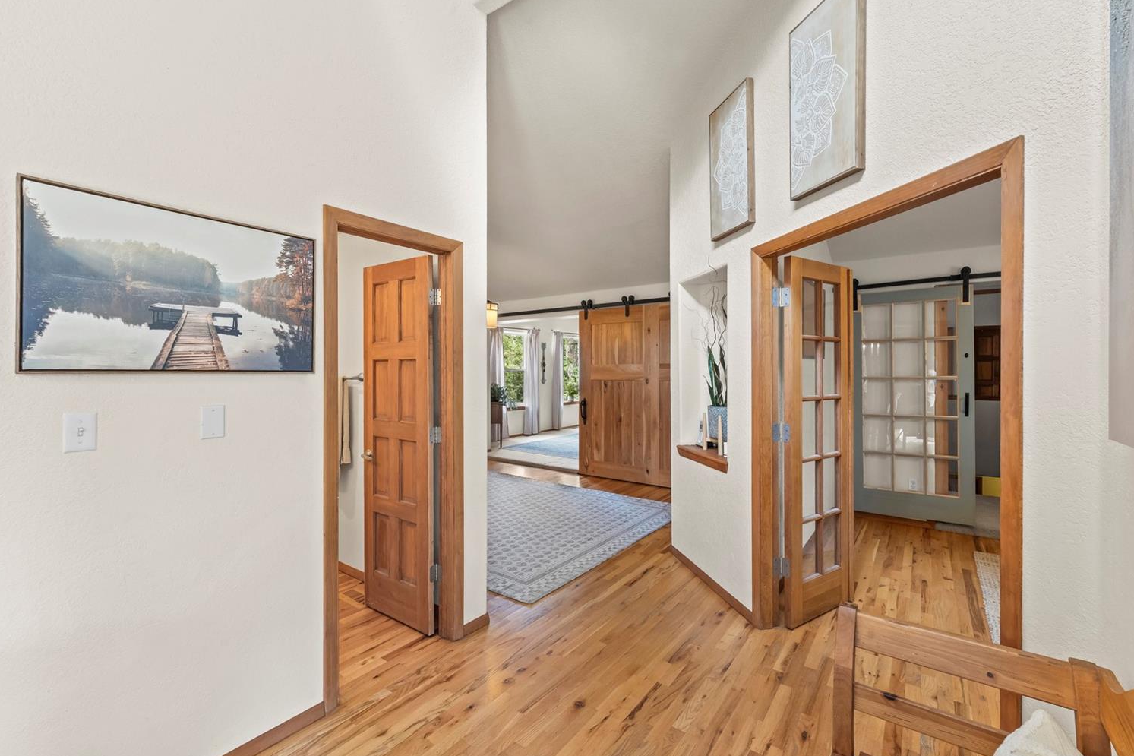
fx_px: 472
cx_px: 576
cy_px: 376
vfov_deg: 77.3
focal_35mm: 15
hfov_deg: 100.4
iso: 800
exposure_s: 1/2.5
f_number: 13
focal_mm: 14
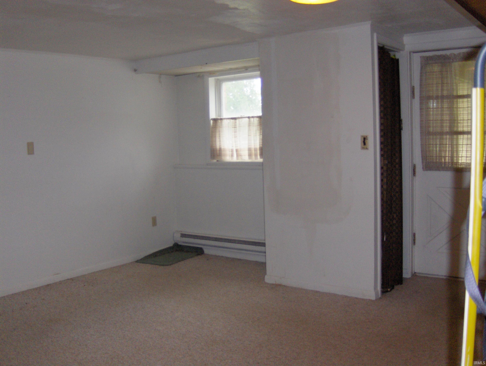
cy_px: 183
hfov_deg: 52.6
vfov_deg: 40.8
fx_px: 492
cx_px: 243
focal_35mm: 35
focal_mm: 7.5
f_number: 2.8
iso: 100
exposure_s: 1/60
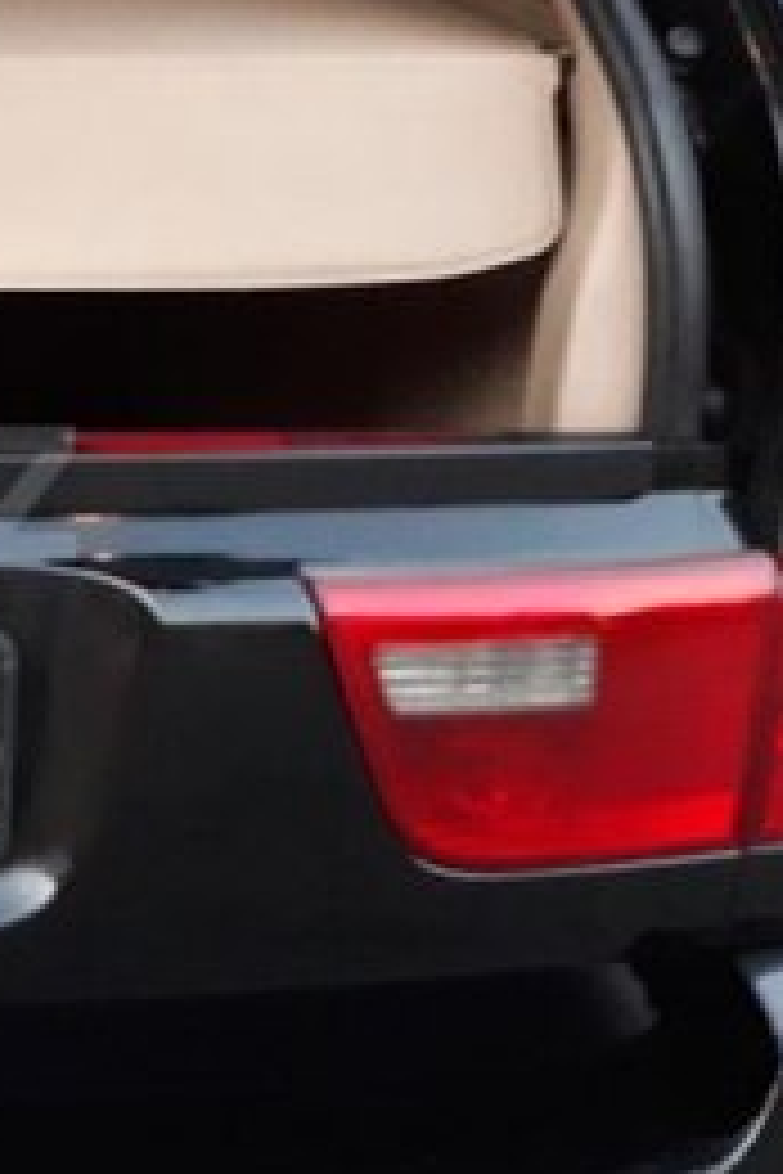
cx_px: -382
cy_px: 493
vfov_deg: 28.4
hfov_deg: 17.3
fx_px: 2316
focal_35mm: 71
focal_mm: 3.71
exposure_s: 1/25
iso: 320
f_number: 1.7
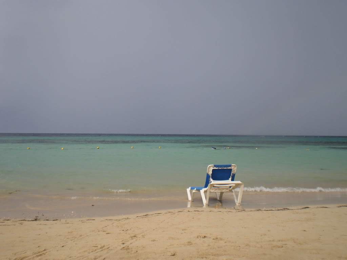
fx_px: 361
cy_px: 130
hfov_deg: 51.4
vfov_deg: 39.7
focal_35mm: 36
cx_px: 174
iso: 64
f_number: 4.6
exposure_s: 1/500
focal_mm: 6.3
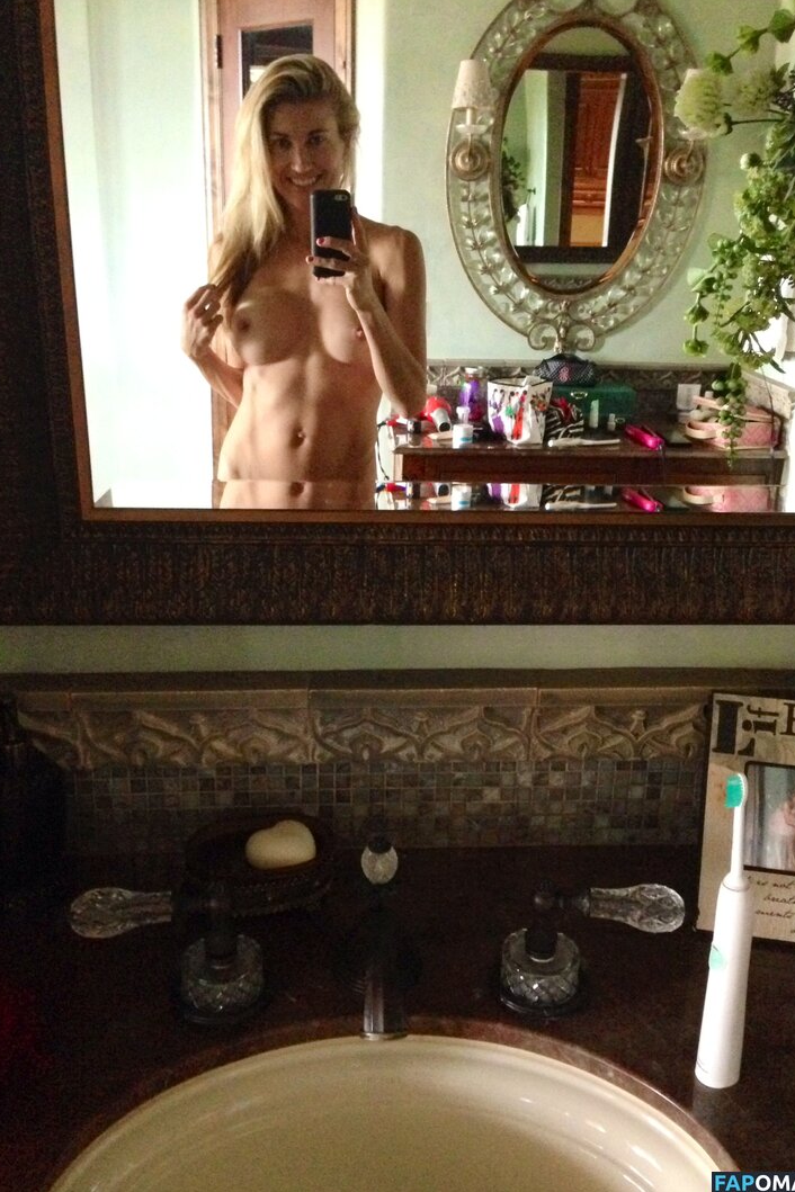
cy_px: 586
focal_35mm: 35
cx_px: 438
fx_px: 1159
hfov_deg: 37.8
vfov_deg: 54.4
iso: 800
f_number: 2.4
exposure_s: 1/15
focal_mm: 4.12
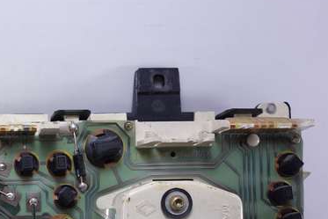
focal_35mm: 70
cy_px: 213
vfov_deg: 19.0
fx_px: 638
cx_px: -4
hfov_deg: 27.1
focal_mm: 12.48
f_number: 2.8
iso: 125
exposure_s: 1/80
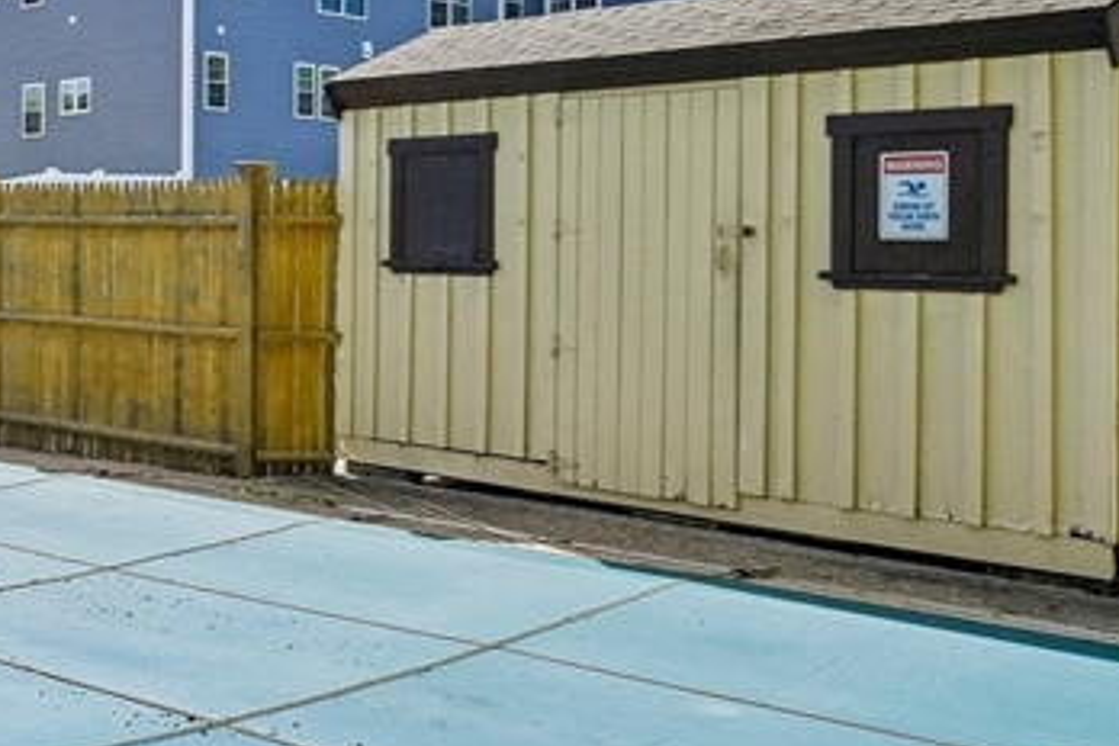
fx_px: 1554
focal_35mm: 50
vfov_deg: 26.8
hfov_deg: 34.2
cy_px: 236
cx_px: -119
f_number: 8
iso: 400
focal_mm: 17
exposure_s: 1/1000
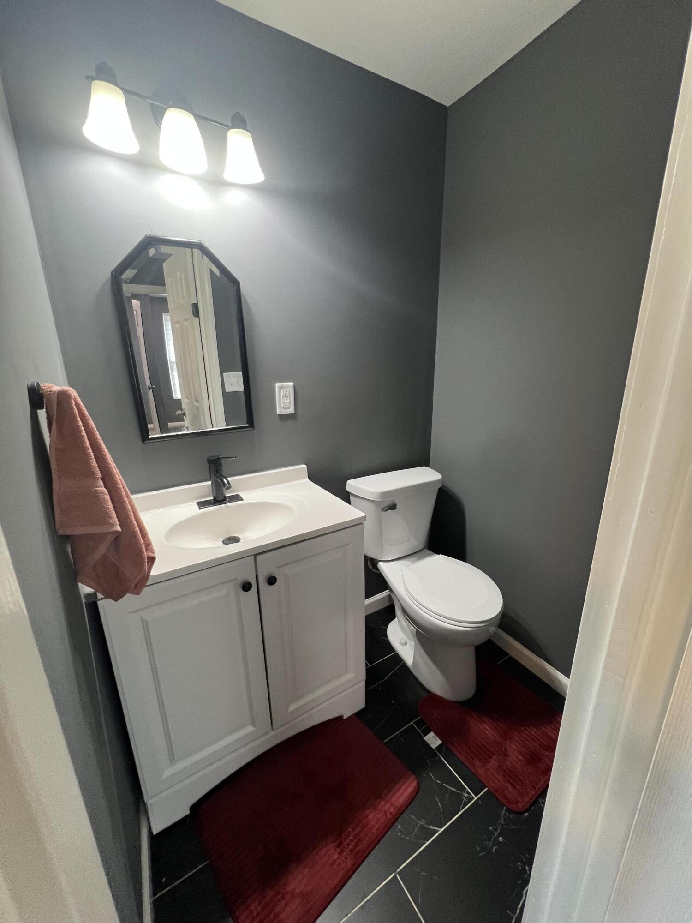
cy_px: 462
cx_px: 346
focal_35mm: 13
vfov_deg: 106.2
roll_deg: +1.0
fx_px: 347
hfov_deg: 89.9
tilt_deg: -14.1
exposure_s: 1/60
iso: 200
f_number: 1.8
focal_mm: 1.57
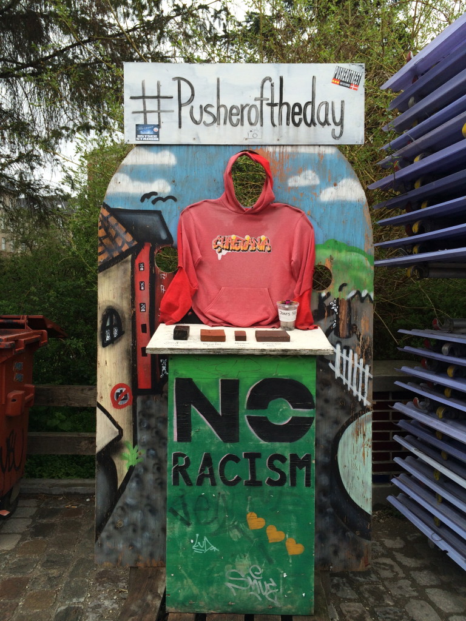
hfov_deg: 48.2
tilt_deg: -3.5
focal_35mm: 29
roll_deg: +0.5
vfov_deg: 61.7
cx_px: 233
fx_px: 521
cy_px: 310
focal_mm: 4.15
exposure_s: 1/331
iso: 32
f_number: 2.2
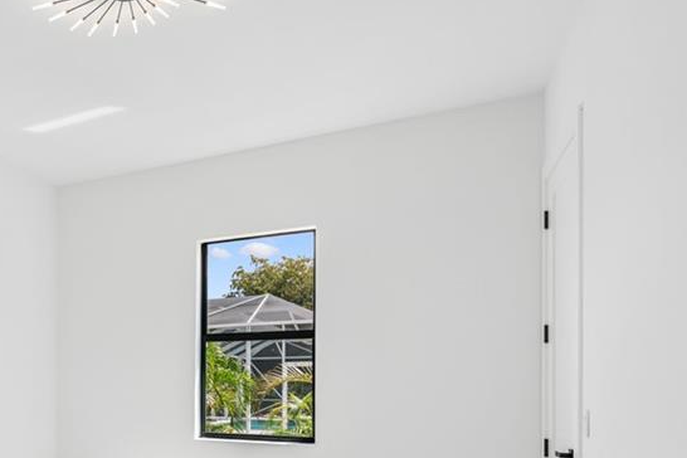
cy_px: 376
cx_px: 93
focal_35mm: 30
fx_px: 572
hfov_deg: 55.3
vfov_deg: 41.5
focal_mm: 16
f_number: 8
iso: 125
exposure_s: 1/30
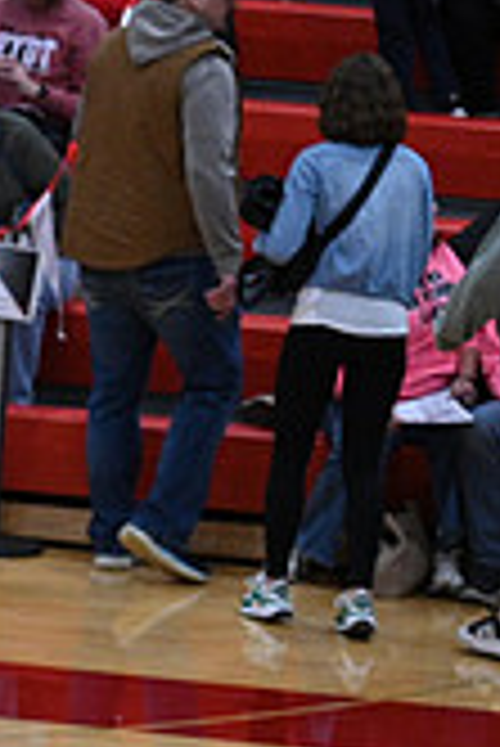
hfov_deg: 3.0
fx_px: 9438
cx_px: -802
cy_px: 830
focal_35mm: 454
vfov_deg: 4.5
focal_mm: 130
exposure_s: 1/400
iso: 4000
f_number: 4
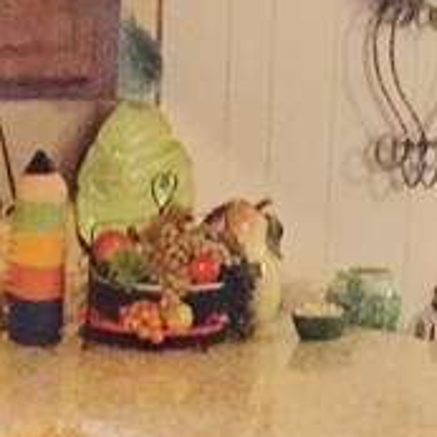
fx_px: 2171
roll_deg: -2.1
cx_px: -164
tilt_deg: -11.0
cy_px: 424
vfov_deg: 11.4
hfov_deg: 11.2
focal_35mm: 152
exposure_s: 1/30
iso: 250
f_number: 2.2
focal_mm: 4.15
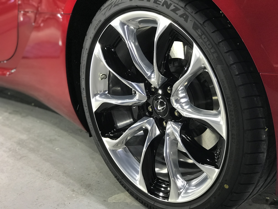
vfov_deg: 25.7
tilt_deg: -18.3
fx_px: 458
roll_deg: +4.1
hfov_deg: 33.8
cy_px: 104
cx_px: 139
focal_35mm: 57
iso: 320
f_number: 2.8
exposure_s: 1/60
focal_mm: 6.6
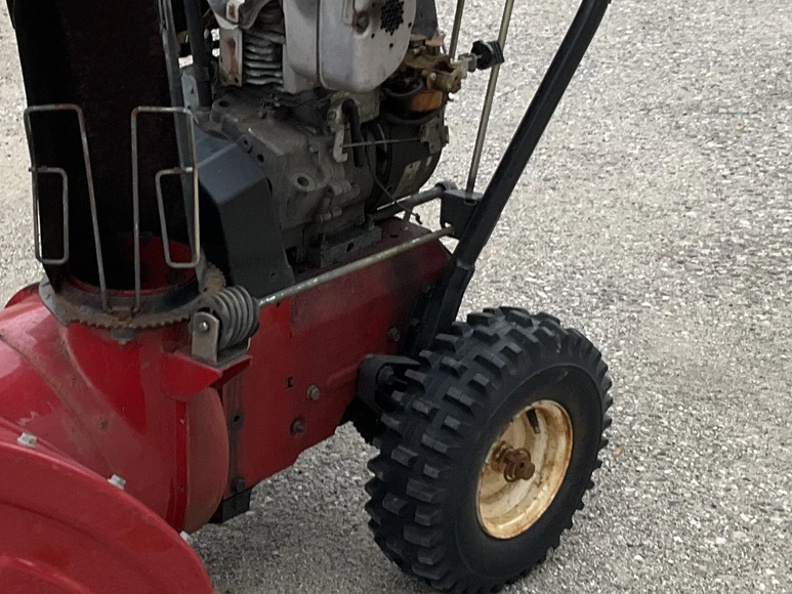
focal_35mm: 75
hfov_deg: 25.6
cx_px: 182
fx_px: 1716
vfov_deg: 19.6
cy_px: 251
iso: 64
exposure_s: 1/122
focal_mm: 3
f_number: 1.8
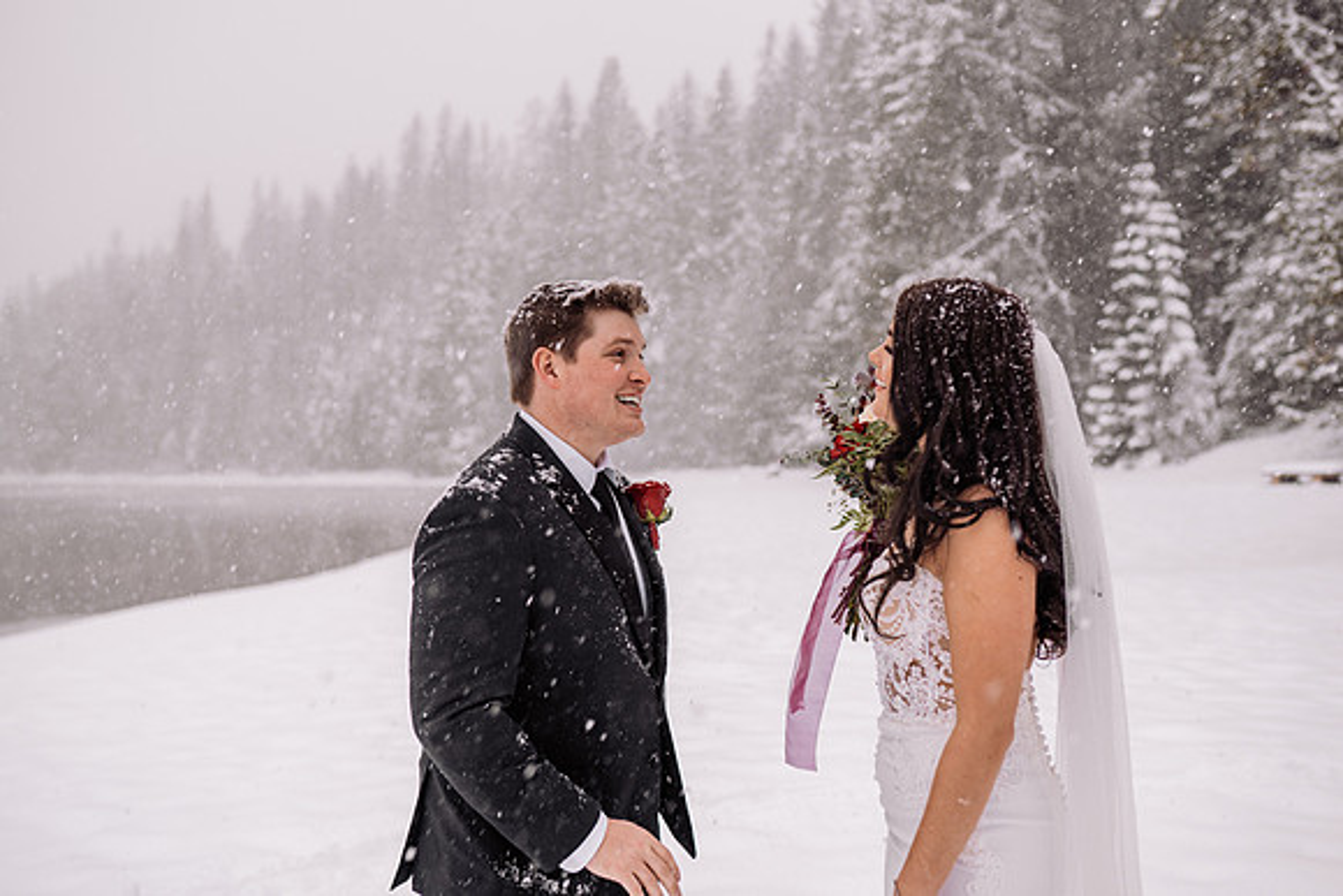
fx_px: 1411
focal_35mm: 38
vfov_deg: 35.2
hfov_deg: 50.9
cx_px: 672
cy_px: 448
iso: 100
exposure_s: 1/200
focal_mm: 35
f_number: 2.5
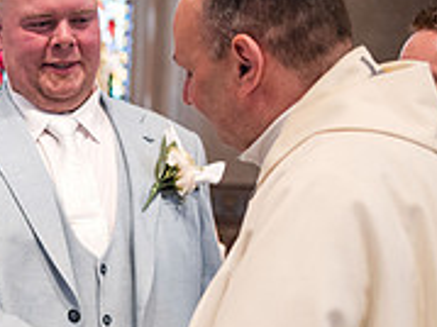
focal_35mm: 109
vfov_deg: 13.5
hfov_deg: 17.4
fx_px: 1375
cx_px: -51
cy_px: 284
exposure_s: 1/250
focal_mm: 35
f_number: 2.2
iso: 1600
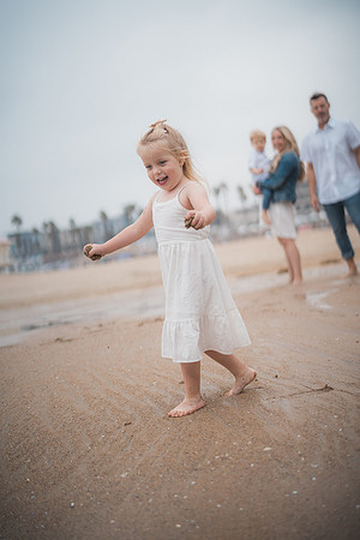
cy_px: 270
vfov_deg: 39.6
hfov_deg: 27.0
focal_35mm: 50
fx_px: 750
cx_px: 180
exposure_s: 1/5000
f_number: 1.4
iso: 160
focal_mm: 50
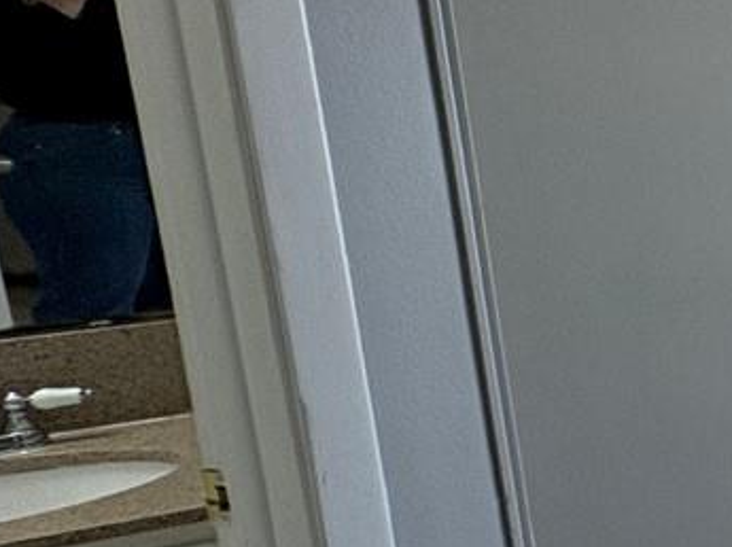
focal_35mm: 65
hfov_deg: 16.6
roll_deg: -1.2
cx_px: 1640
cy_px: 267
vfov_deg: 22.5
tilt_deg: -11.4
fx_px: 1373
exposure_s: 1/128
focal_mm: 2.22
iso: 100
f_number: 2.2
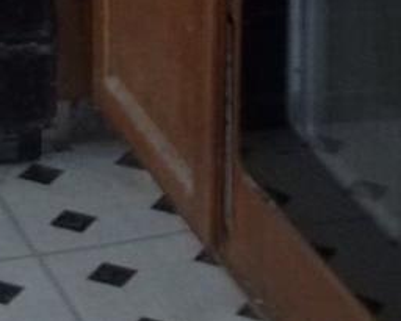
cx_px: -154
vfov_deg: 7.8
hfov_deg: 10.3
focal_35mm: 183
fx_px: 2173
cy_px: -456
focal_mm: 5.7
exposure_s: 1/30
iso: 160
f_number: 2.9
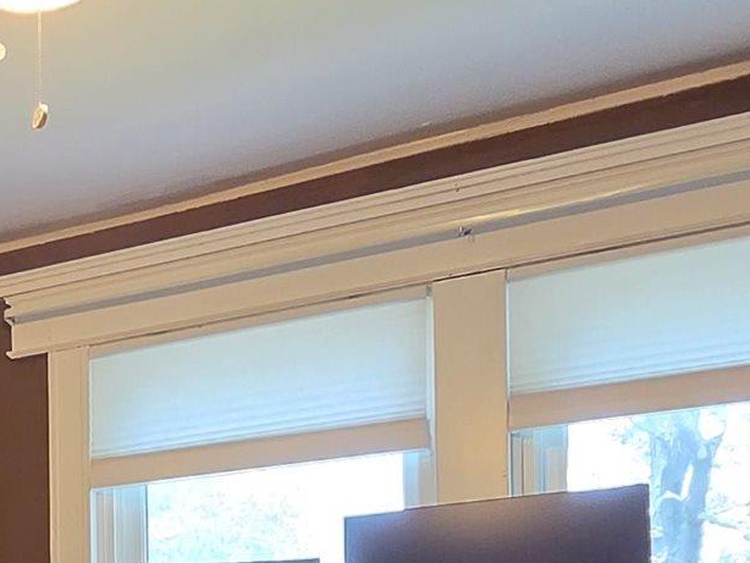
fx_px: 1409
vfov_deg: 20.1
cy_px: 796
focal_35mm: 65
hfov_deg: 25.7
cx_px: -220
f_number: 2.2
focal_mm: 2.2
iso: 320
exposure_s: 1/60
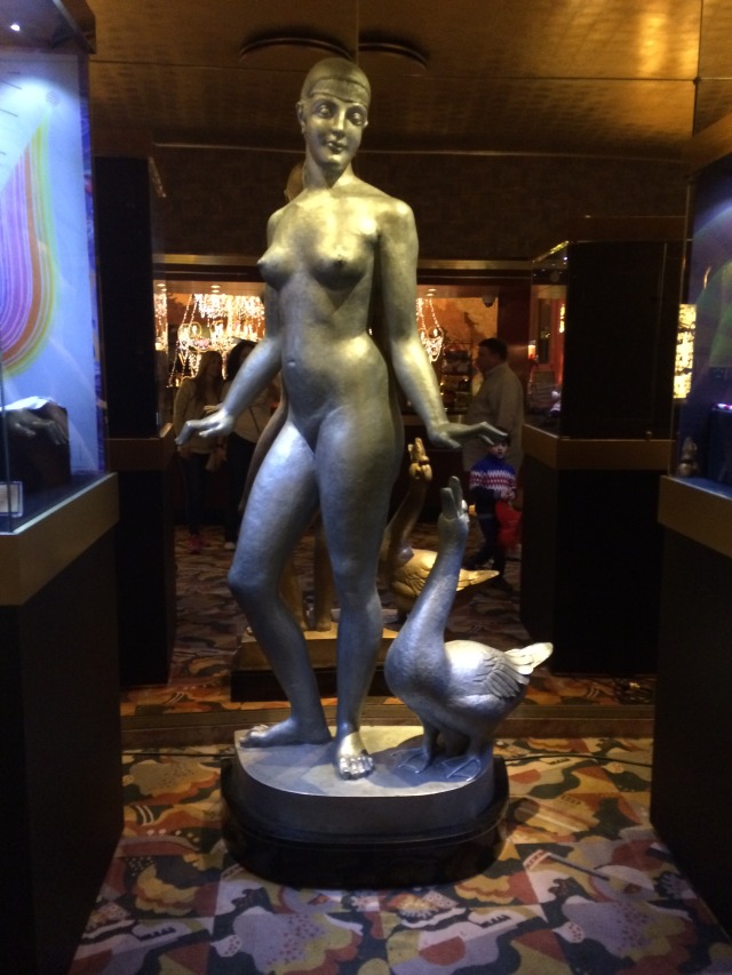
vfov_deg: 61.7
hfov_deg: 48.2
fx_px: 817
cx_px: 366
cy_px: 488
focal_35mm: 29
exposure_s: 1/15
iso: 320
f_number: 2.2
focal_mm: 4.15
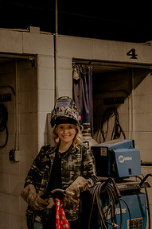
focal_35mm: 75
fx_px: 477
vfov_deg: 26.8
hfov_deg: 18.0
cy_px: 162
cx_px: 43
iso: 800
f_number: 2.8
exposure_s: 1/200
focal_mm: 48
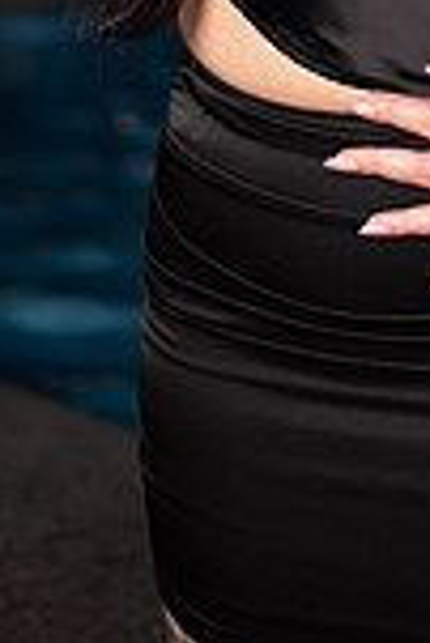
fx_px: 1859
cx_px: 349
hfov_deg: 13.1
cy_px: -285
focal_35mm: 104
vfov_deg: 17.8
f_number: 1.4
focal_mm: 35
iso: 800
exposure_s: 1/640
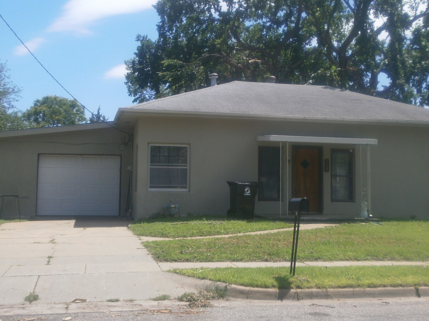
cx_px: 233
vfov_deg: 30.2
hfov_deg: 39.6
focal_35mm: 48
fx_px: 595
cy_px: 129
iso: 100
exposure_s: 1/1000
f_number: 3.4
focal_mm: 6.9
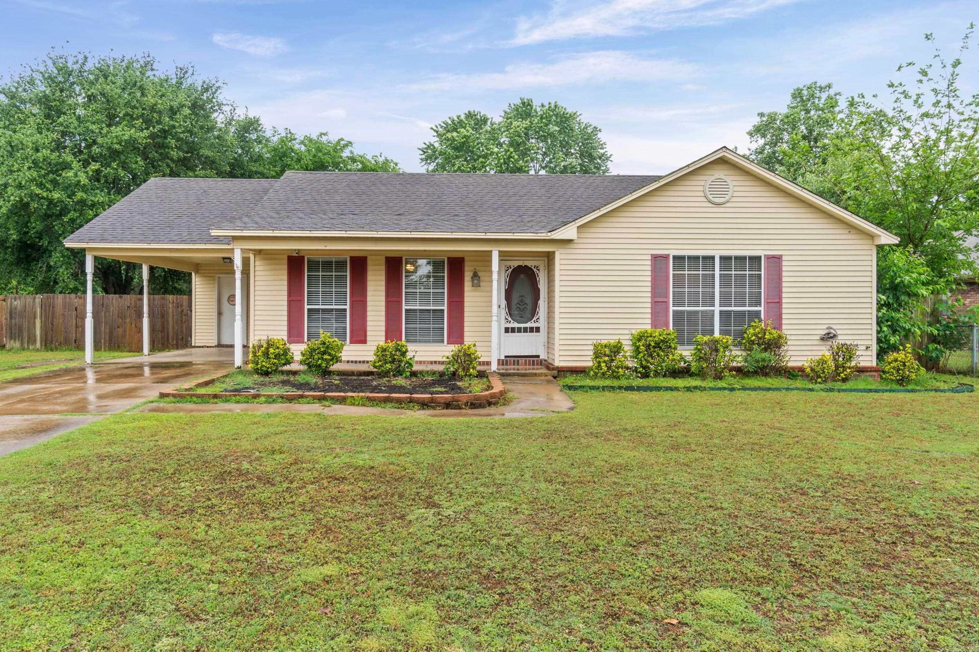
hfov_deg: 70.4
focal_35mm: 26
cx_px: 490
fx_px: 693
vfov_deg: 50.4
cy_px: 326
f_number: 9
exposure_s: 1/15
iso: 250
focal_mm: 17
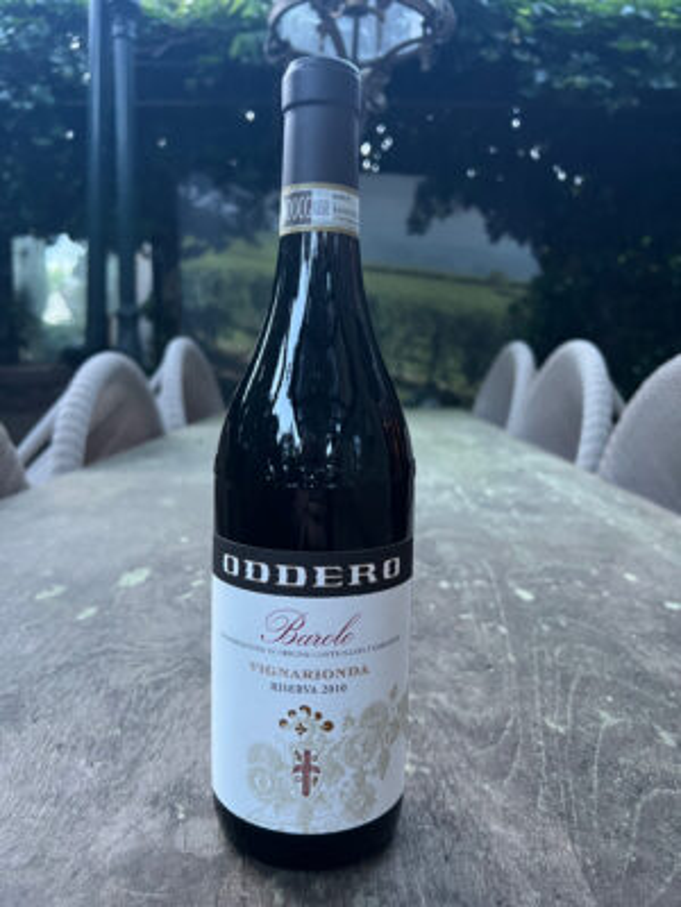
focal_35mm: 26
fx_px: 682
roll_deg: -1.6
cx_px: 340
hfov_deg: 53.1
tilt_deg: -7.6
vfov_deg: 67.3
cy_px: 454
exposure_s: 1/60
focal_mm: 5.7
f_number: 1.5
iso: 400
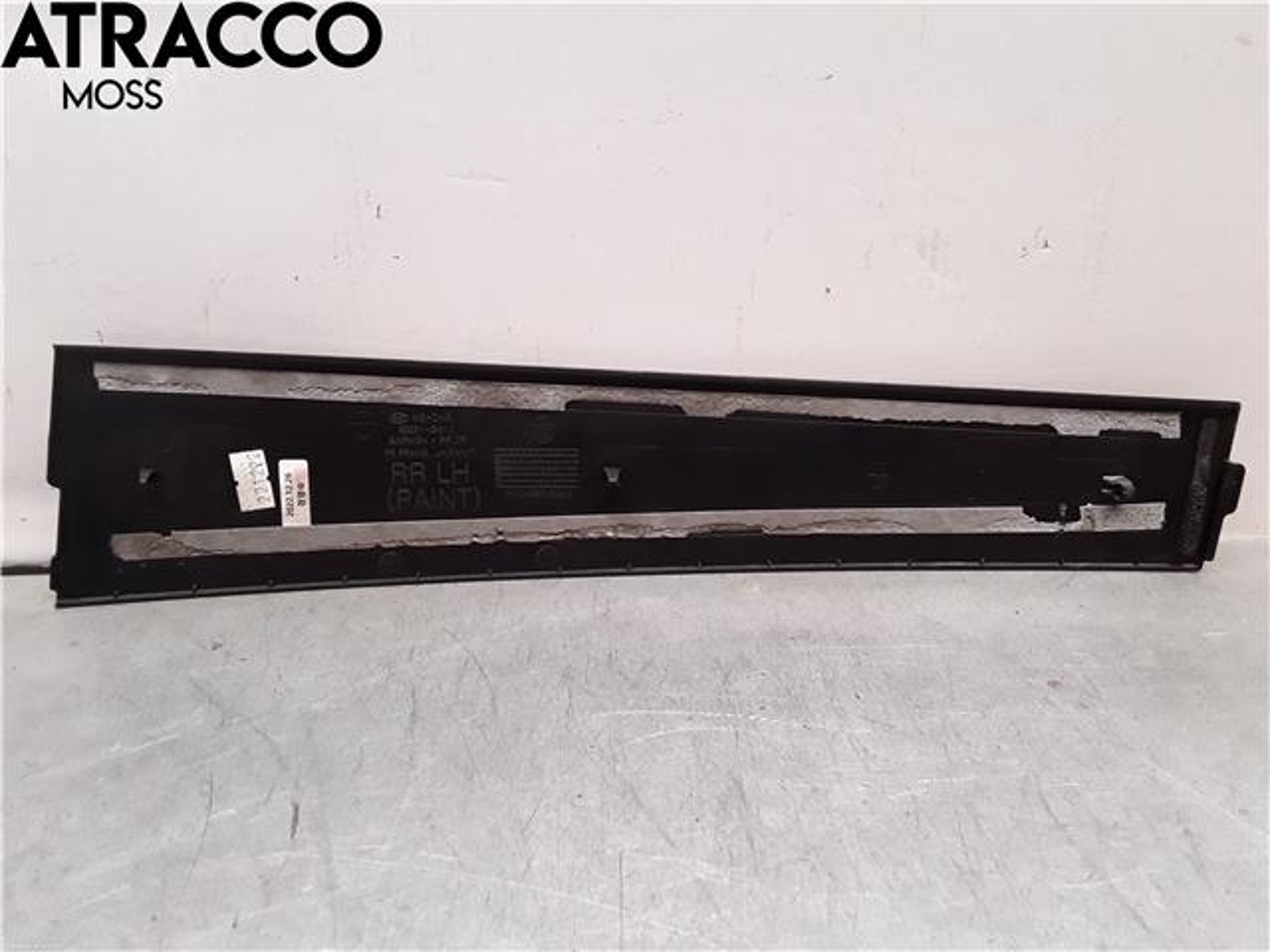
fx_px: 1027
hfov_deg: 63.4
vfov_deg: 49.7
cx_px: 635
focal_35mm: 28
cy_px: 476
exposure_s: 1/100
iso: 100
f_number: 1.9
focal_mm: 2.91
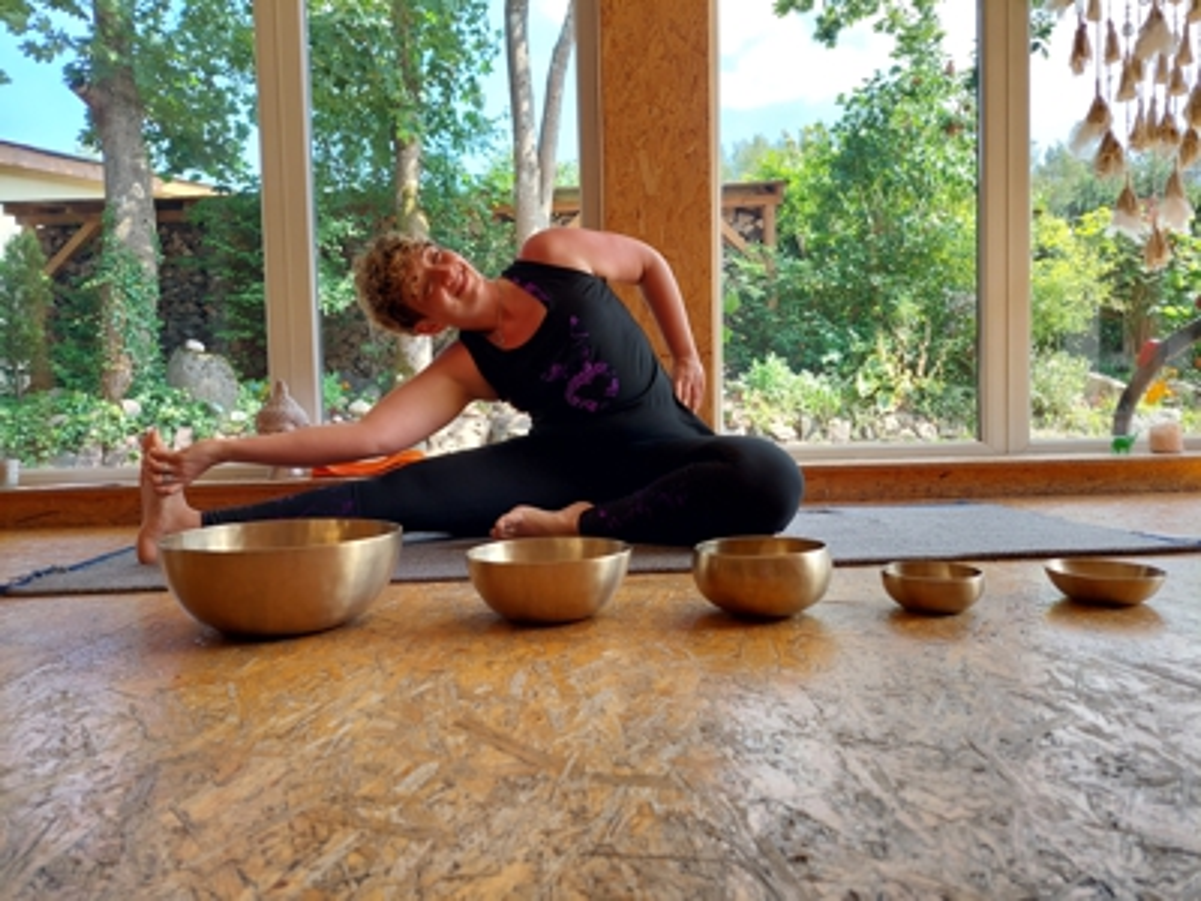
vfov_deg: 54.9
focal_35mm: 25
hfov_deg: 69.4
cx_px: 600
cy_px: 450
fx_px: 867
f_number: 1.8
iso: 40
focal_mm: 5.23
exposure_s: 1/107
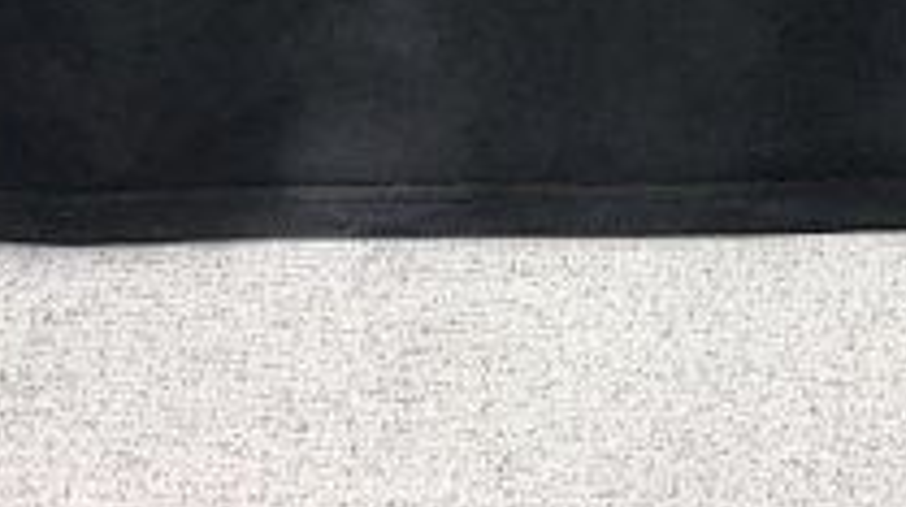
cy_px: -667
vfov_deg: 9.3
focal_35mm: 117
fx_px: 2808
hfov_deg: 18.1
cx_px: 785
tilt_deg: -67.9
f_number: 1.8
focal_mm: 4
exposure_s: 1/124
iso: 20
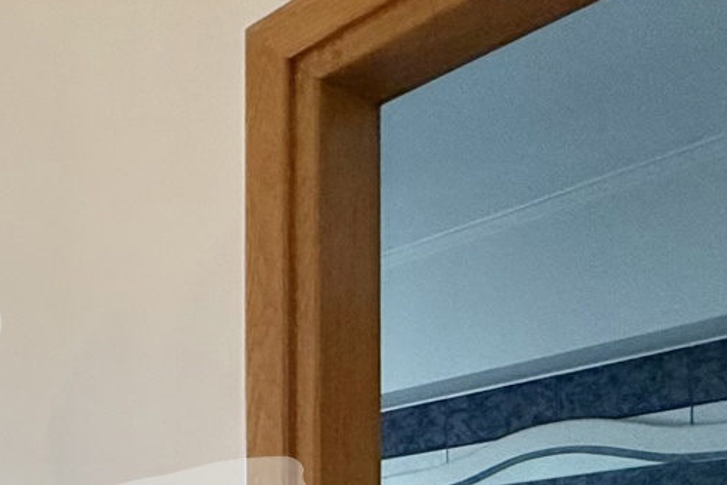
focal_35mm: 55
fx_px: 1111
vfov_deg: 21.9
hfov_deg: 33.2
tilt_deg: +0.8
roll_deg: -0.3
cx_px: 1
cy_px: 645
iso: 200
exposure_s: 1/100
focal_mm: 2.22
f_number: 2.2
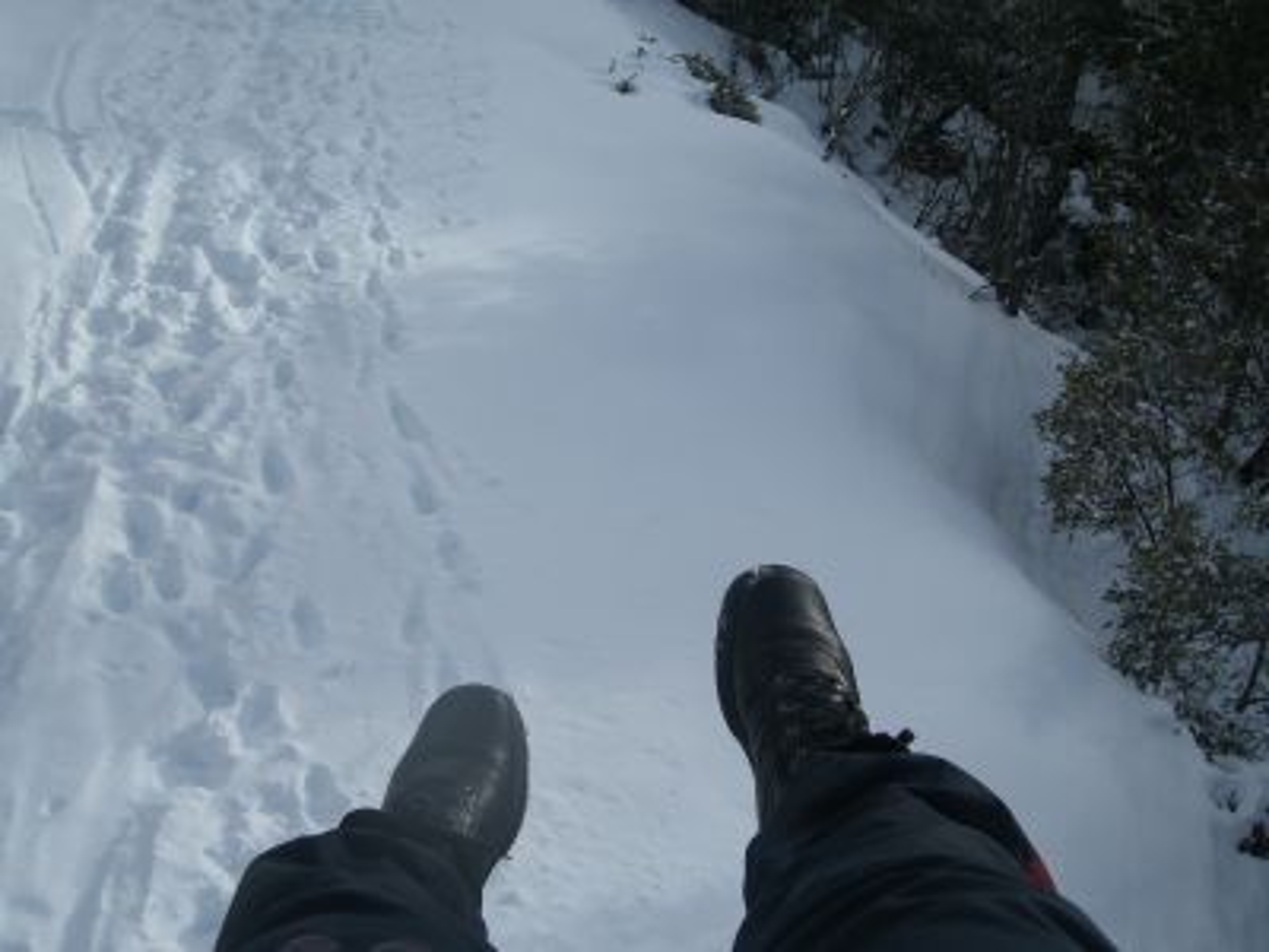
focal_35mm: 38
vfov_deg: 37.7
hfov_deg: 49.0
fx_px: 1393
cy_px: 476
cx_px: 634
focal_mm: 7.9
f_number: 8
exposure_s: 1/250
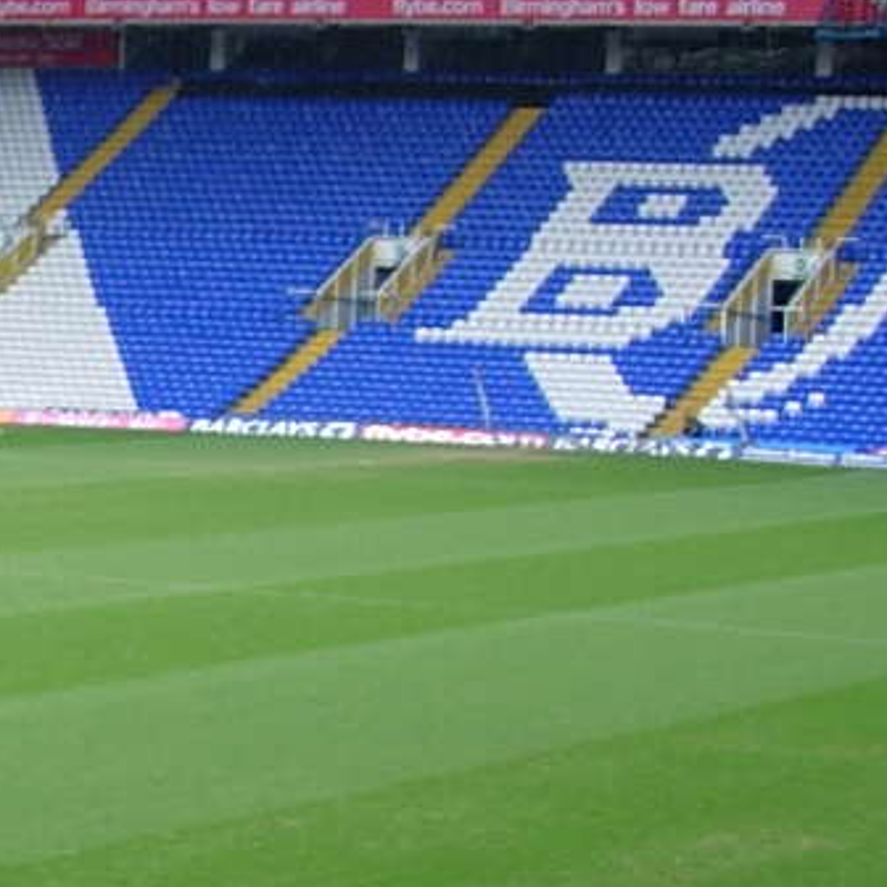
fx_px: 4638
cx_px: -803
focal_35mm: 160
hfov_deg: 10.2
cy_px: 913
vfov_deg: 10.8
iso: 64
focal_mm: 7.8
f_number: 2.8
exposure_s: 1/373
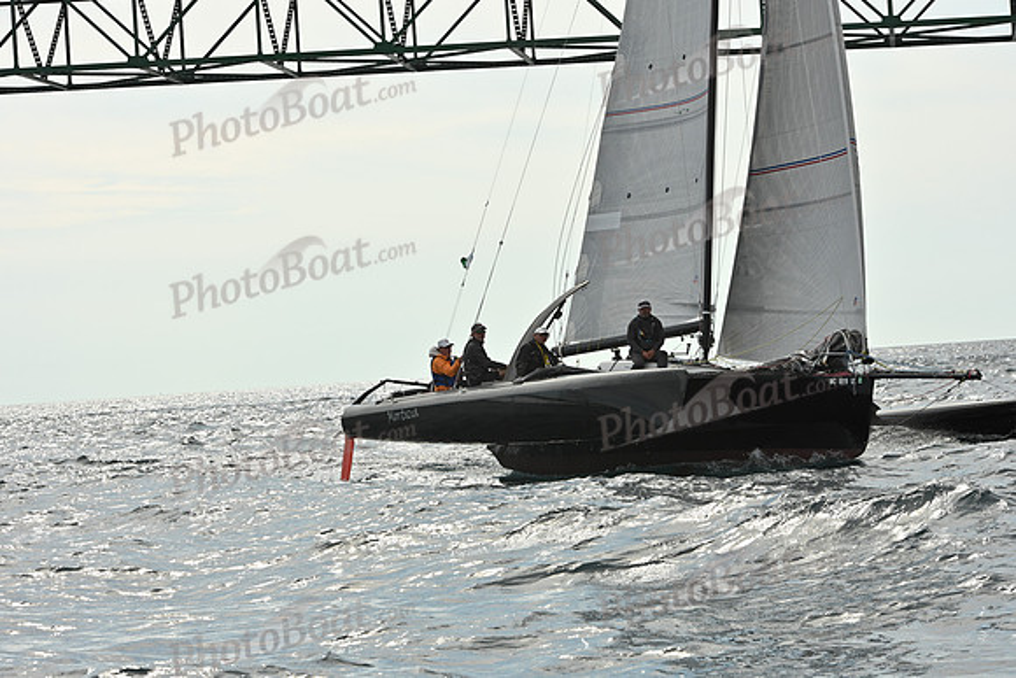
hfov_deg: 17.1
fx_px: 3387
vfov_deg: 11.4
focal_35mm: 120
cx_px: 508
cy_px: 339
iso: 320
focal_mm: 120
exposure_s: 1/1000
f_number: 9
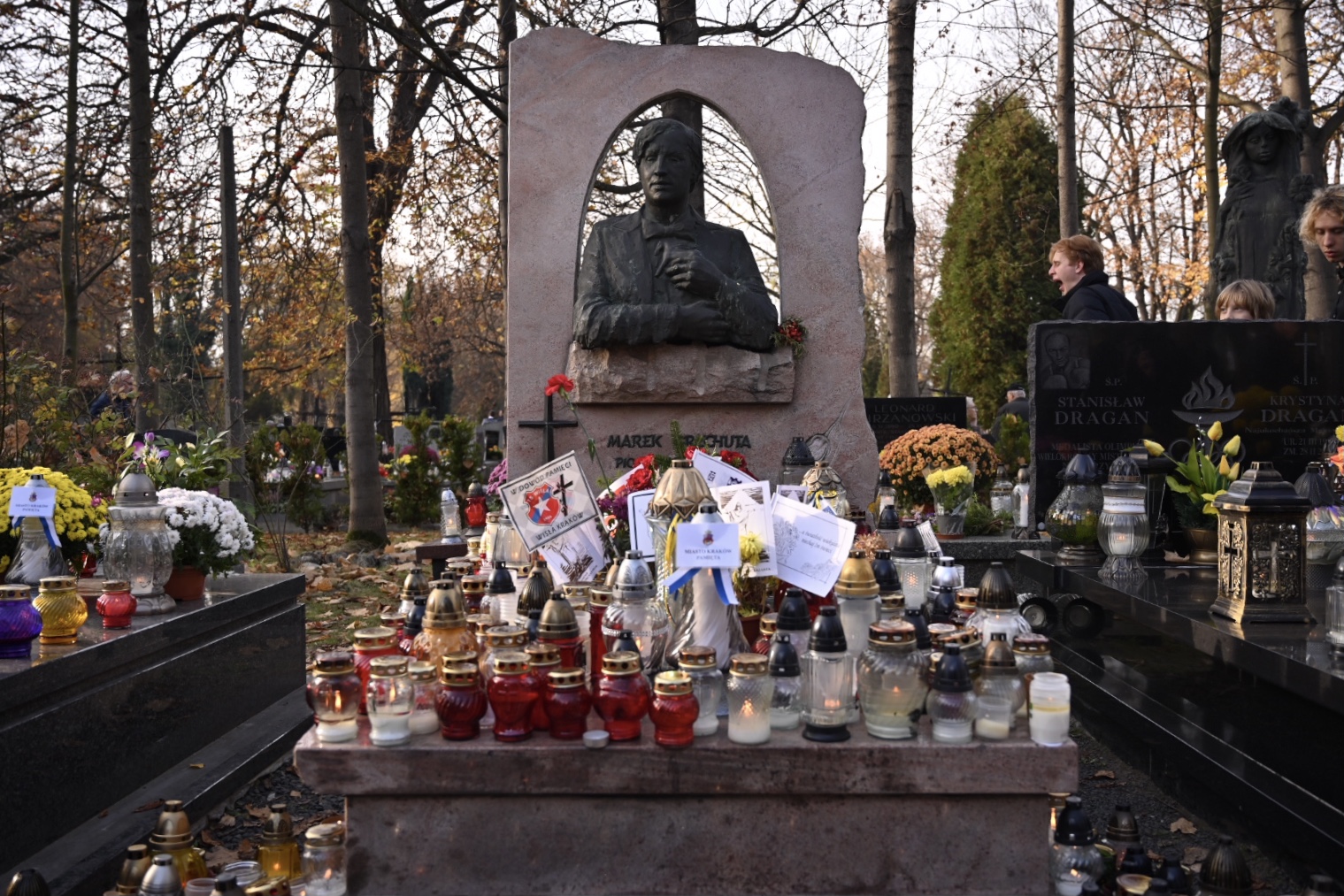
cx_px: 672
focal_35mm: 31
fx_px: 1157
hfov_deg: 60.3
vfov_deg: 42.3
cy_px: 448
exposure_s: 1/320
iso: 160
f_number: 4
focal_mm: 31
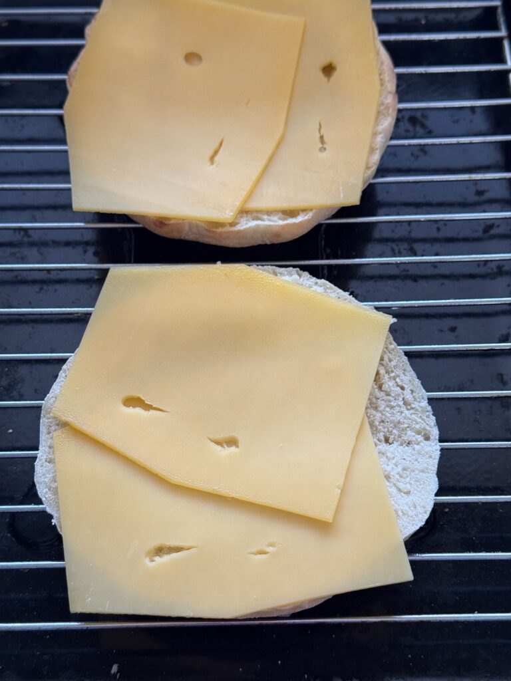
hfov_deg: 30.3
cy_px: 340
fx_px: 945
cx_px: 256
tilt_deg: -61.3
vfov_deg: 39.7
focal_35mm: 48
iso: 160
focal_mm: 6.76
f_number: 1.78
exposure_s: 1/60
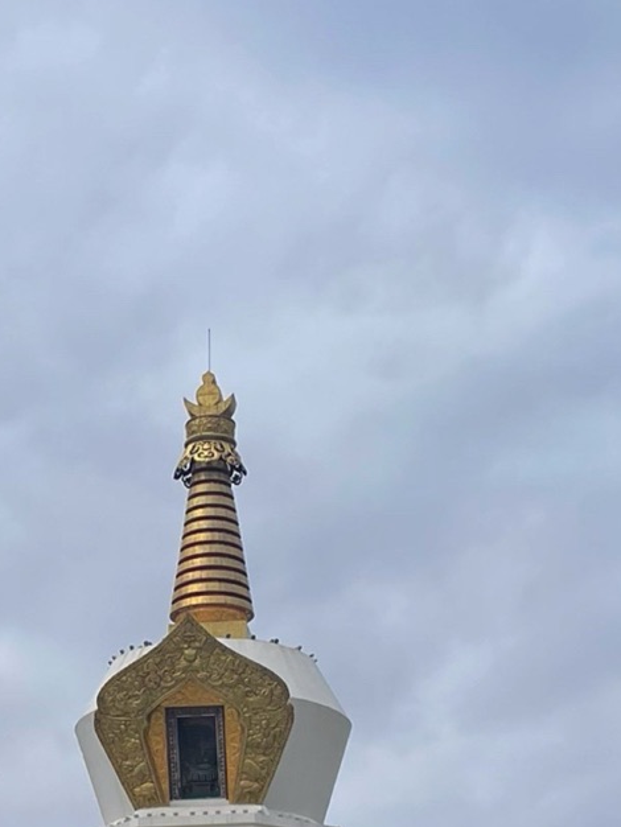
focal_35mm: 85
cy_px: 761
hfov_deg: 17.2
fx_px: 2032
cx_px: 99
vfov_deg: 22.4
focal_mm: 4.2
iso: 32
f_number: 1.6
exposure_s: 1/9804
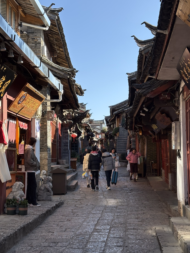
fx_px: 417
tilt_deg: +4.6
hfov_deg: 25.7
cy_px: 126
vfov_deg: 33.8
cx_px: 98
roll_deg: +0.6
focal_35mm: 57
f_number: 1.6
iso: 32
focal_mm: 5.96
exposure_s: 1/1218
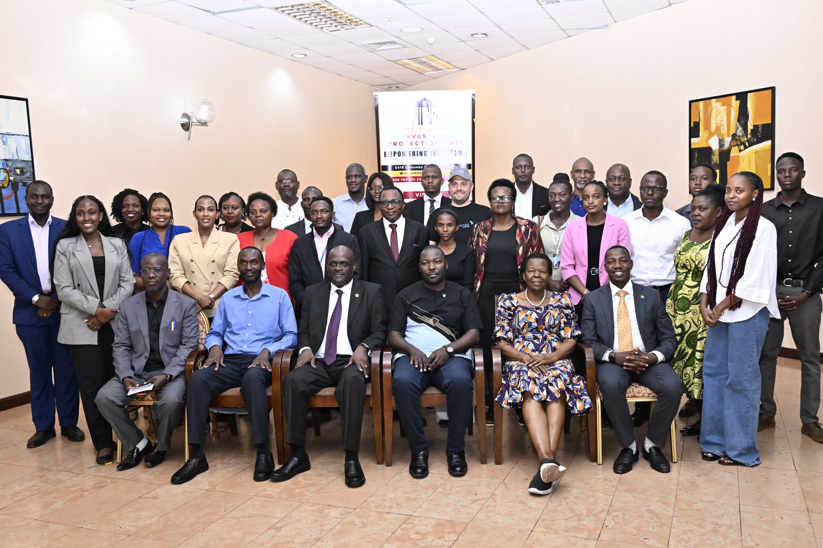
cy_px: 291
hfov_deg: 60.3
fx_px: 709
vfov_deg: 42.3
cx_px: 426
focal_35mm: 31
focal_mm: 28
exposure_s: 1/320
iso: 4000
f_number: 5.6
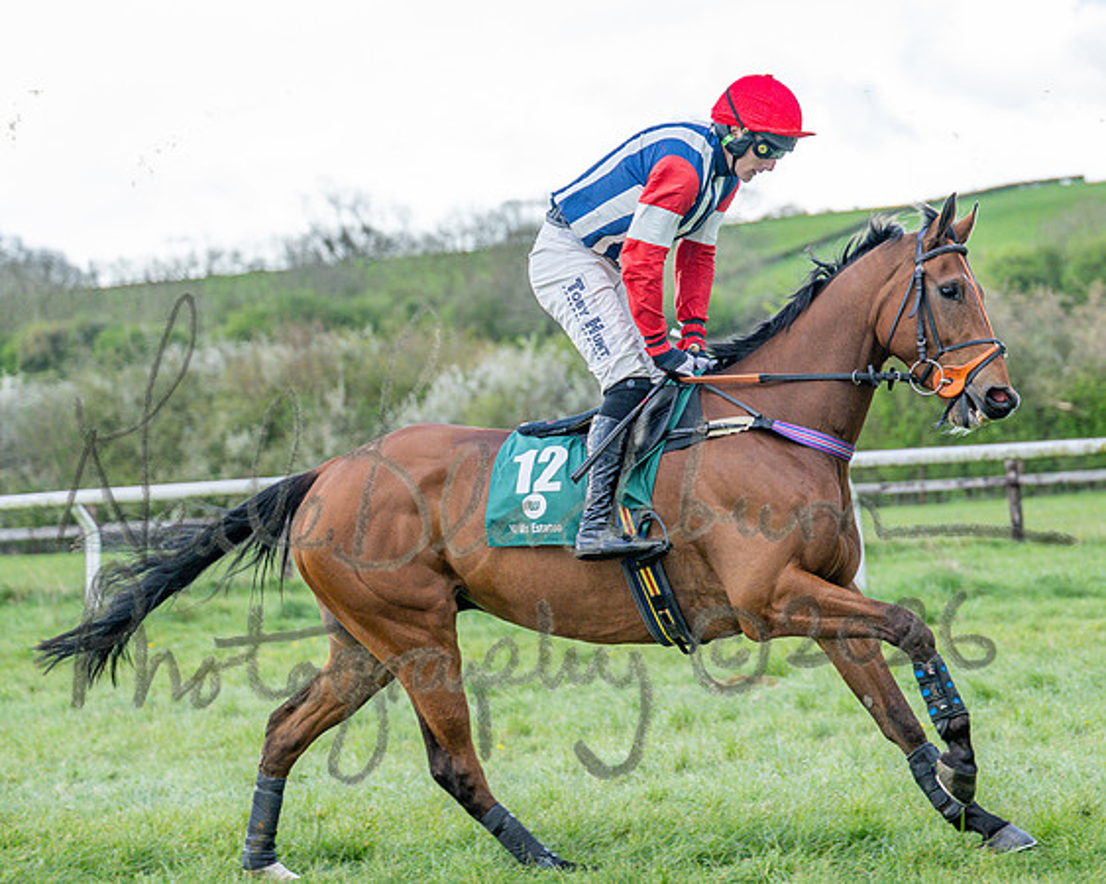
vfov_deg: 13.0
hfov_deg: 16.2
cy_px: 442
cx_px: 664
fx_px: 3871
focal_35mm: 118
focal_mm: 70
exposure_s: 1/1000
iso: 400
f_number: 2.8
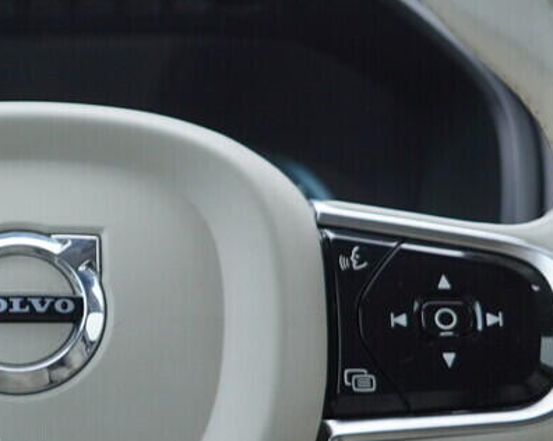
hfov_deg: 15.5
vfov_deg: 12.5
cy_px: 338
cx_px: 92
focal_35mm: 123
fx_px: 2011
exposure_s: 1/40
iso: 125
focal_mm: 24
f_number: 3.2
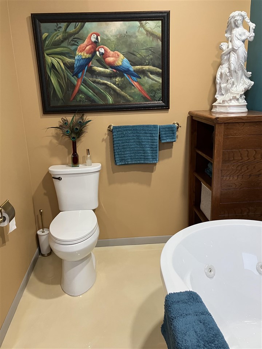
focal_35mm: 28
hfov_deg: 49.7
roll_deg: +1.5
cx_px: 131
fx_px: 283
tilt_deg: -15.7
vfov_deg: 63.4
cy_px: 174
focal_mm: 3.99
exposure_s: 1/60
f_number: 1.8
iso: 200
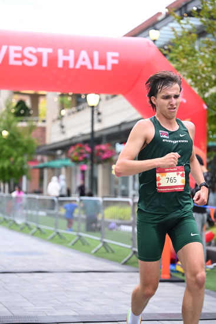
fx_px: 737
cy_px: 162
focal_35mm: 82
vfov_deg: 24.8
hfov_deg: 16.7
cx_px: 108
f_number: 2.8
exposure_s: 1/640
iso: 1600
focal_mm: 82
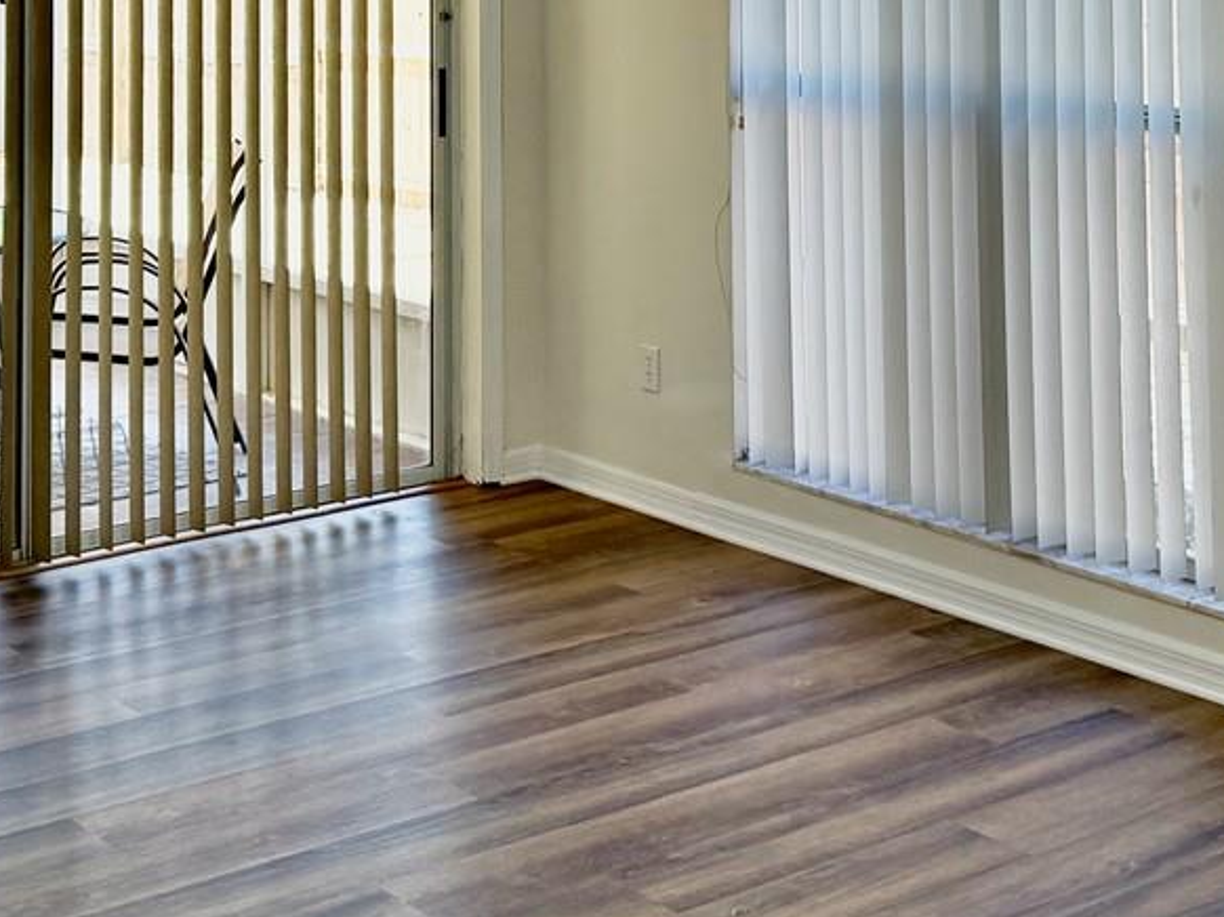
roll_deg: +0.1
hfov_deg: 29.4
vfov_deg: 20.9
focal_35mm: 66
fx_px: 2333
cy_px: -156
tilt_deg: +0.7
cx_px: 646
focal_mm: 6.76
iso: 80
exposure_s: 1/215
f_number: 1.78
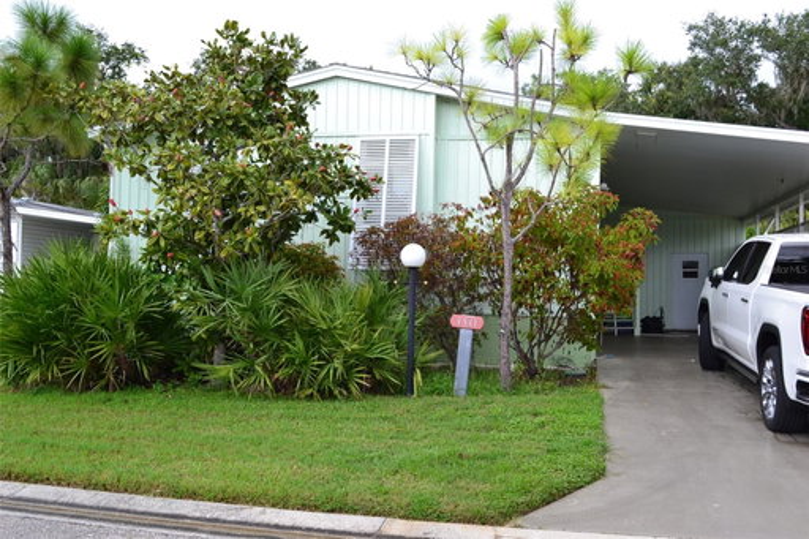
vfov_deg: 36.8
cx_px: 404
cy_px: 270
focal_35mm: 36
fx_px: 809
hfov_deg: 53.1
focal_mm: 24
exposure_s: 1/125
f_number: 9
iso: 400
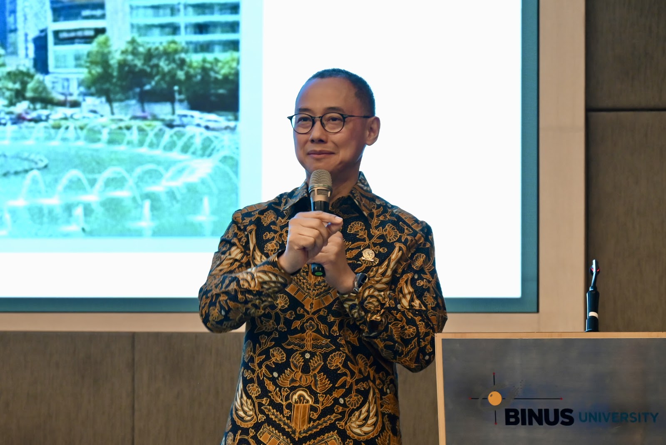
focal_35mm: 120
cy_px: 222
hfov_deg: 17.1
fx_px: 2221
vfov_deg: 11.4
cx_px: 333
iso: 4000
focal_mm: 120
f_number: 6.3
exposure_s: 1/60
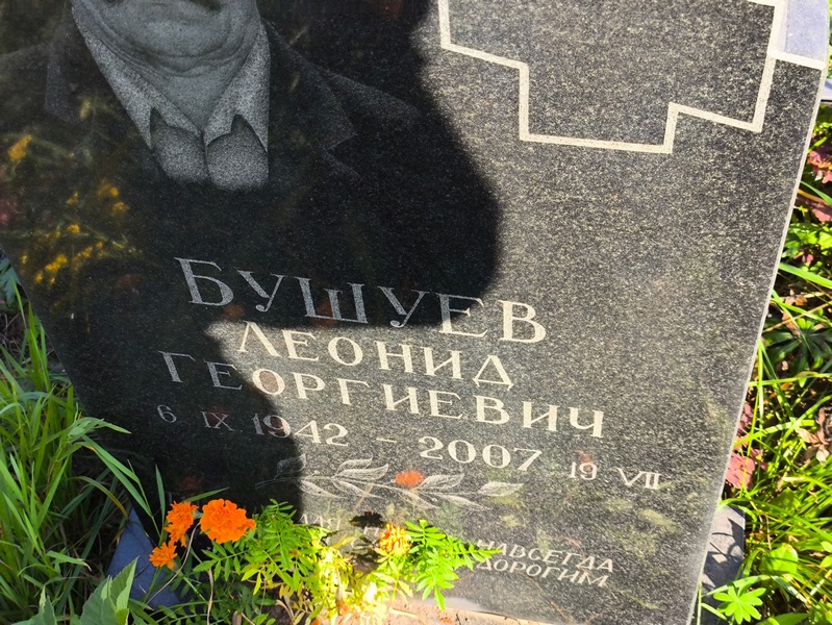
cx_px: 416
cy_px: 312
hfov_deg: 38.2
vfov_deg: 29.1
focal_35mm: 50
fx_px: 1202
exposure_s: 1/275
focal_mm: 4.71
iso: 50
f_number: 1.7
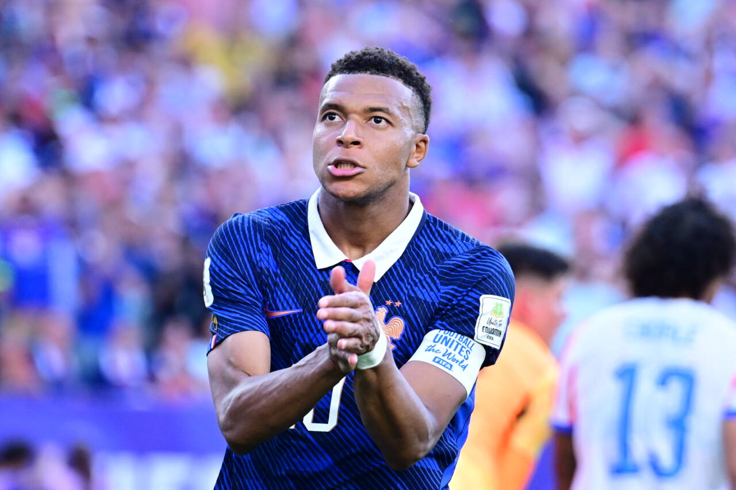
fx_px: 5969
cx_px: 368
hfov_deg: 7.1
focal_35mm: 292
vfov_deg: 4.7
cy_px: 245
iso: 1250
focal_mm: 195
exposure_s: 1/2000
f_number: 2.8
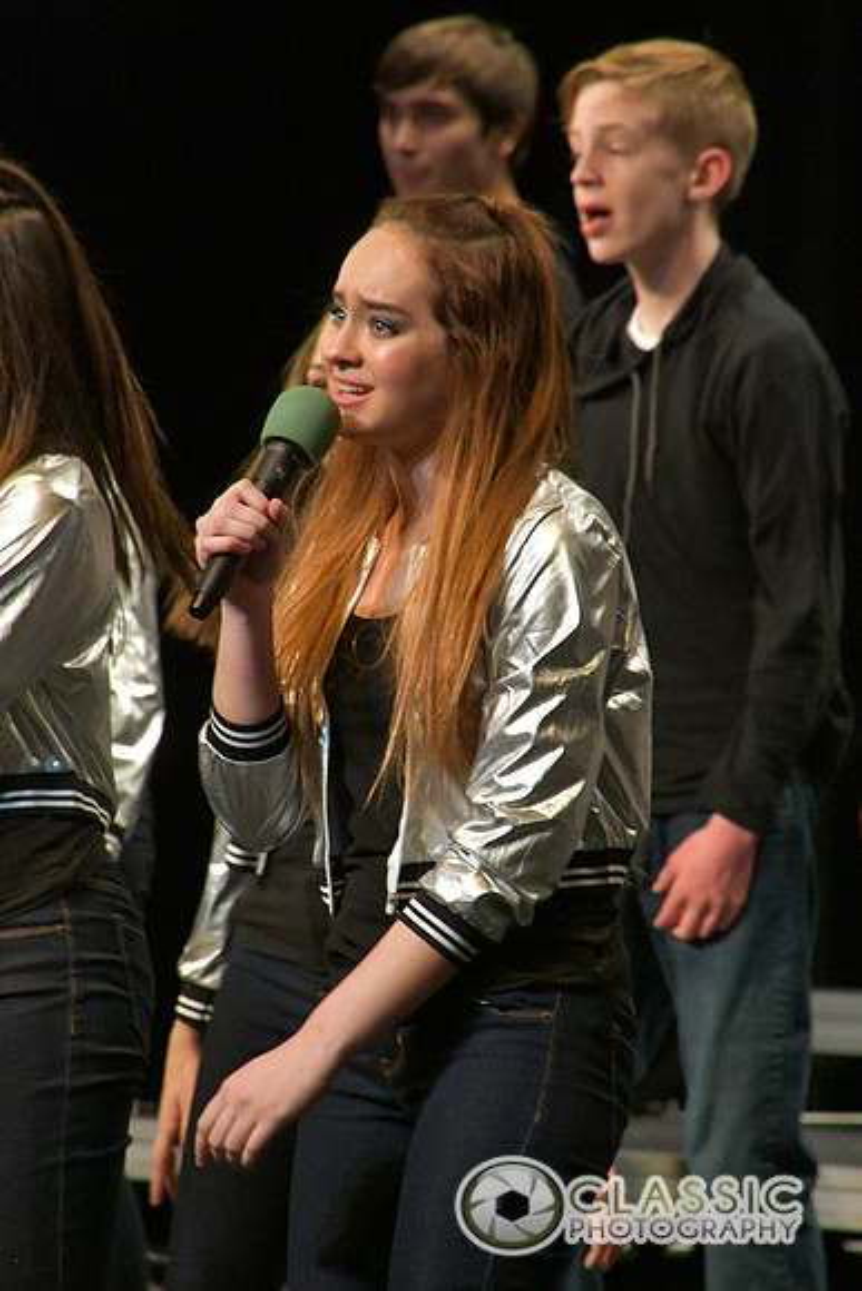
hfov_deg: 3.1
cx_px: 431
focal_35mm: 450
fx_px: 16152
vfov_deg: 4.6
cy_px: 646
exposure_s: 1/500
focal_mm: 300
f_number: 9
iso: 12800
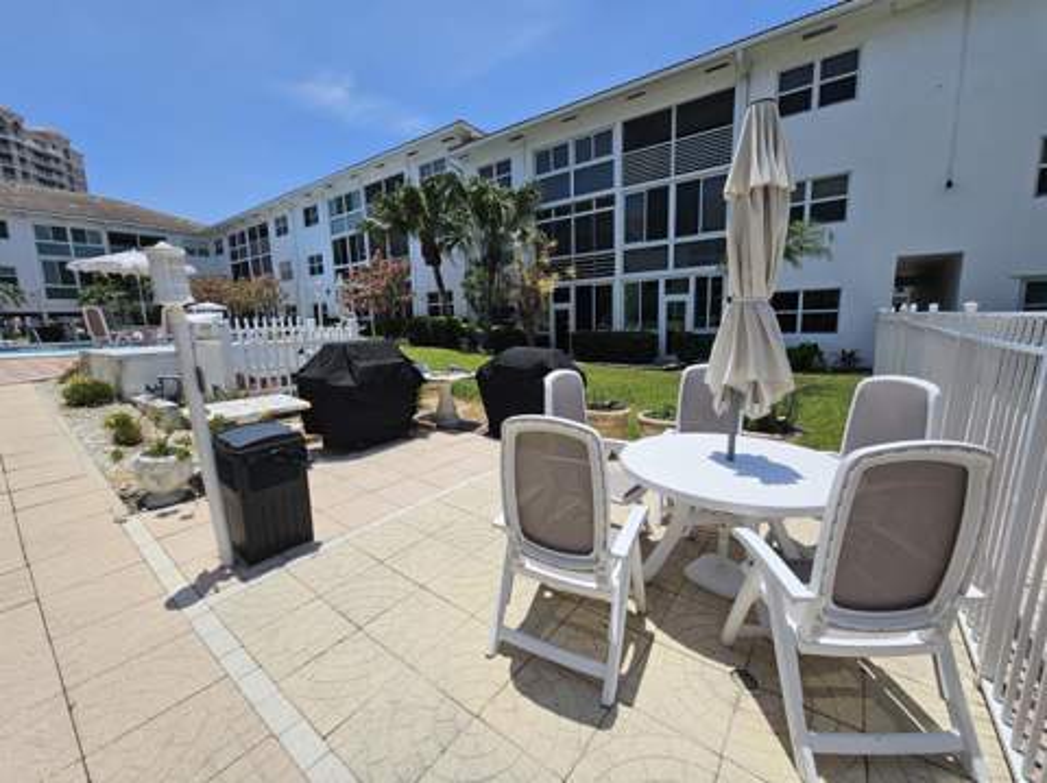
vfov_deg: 89.8
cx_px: 524
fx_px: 393
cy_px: 392
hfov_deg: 106.2
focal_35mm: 13
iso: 50
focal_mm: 2.2
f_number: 2.2
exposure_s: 1/4256
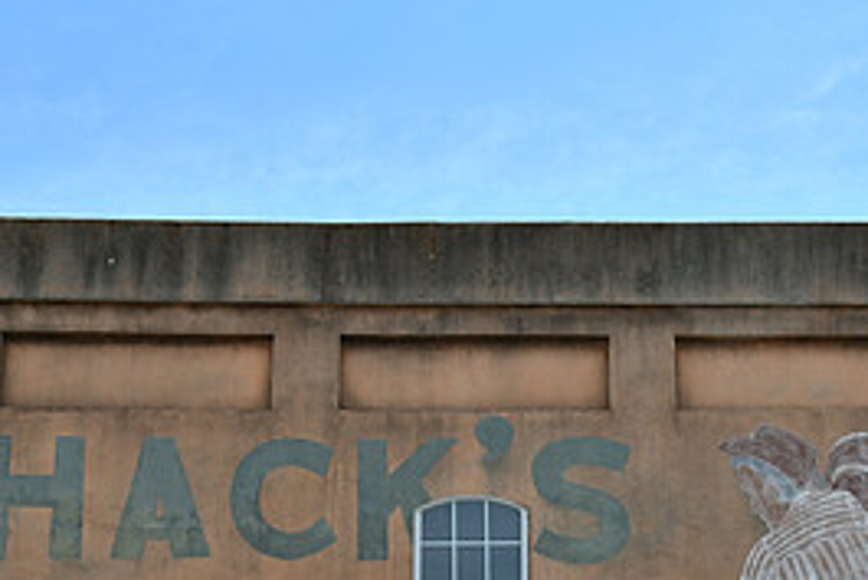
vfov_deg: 12.8
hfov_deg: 19.4
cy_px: 618
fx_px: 2533
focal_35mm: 105
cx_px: 531
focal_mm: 32
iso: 100
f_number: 9
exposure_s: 1/320
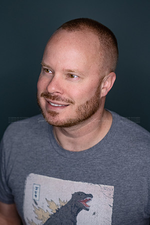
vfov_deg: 23.9
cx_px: 75
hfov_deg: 16.1
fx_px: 531
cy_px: 112
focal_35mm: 85
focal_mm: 85
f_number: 3.5
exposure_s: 1/320
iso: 2000
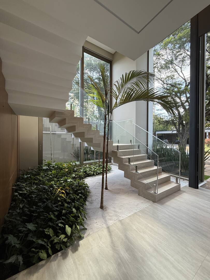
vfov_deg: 102.1
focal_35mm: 14
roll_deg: -2.1
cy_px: 140
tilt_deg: +0.8
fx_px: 113
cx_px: 105
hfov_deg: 85.7
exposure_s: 1/120
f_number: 2.2
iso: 64
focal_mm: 2.22
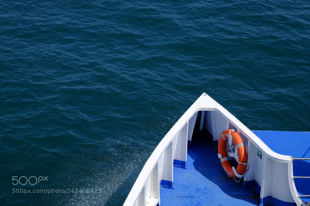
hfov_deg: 24.5
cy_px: 103
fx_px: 715
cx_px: 155
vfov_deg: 16.4
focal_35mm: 83
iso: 200
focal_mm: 55
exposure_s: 1/640
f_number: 8
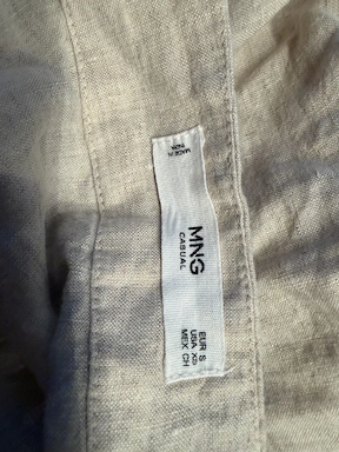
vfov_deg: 69.4
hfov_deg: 54.9
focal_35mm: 25
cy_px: 227
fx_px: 326
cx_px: 171
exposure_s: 1/50
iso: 250
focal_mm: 2.22
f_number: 2.2
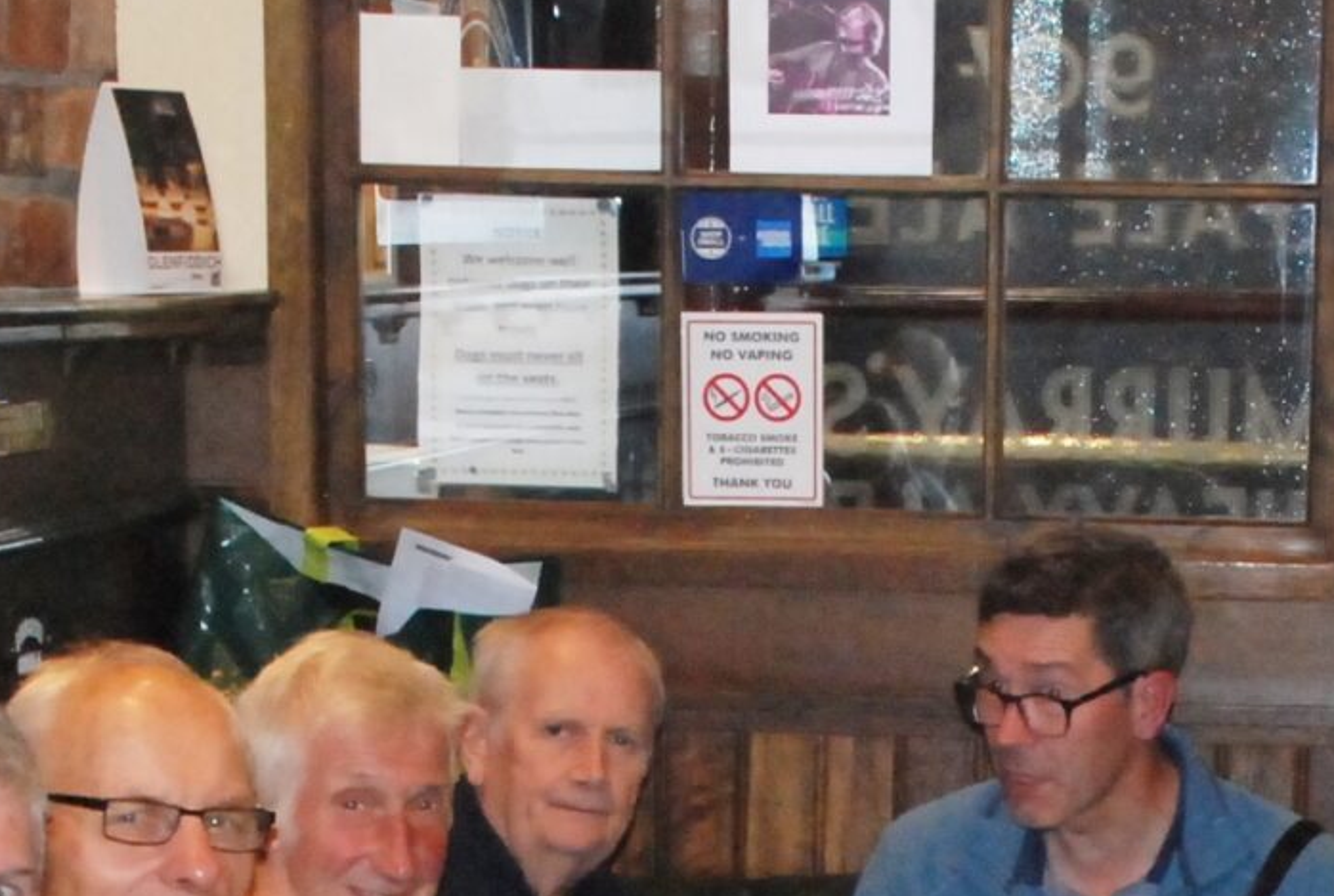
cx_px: 988
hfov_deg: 15.4
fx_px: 4903
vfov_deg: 10.0
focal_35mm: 132
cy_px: 1479
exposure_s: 1/60
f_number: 5.6
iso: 1600
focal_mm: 24
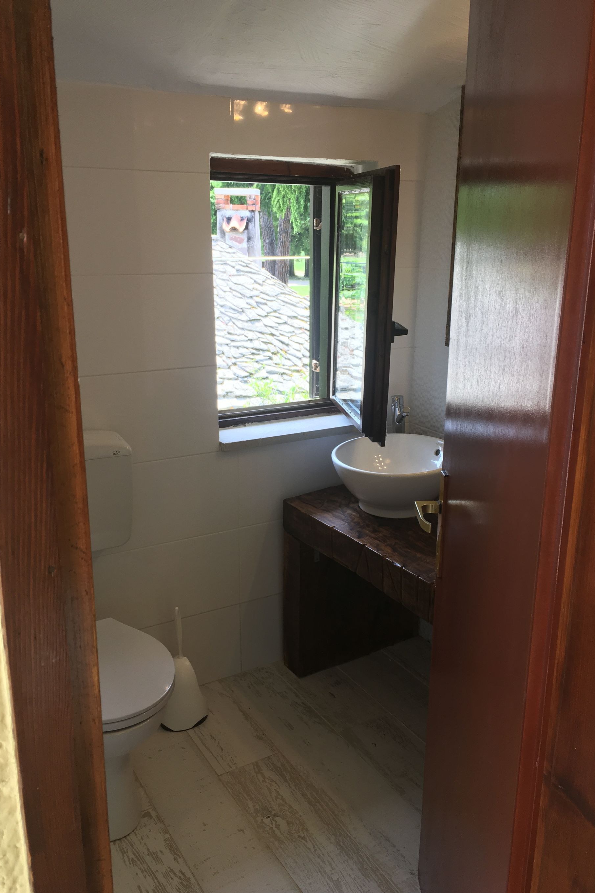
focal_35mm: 31
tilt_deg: -17.0
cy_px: 454
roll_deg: -1.9
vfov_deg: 60.3
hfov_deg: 42.3
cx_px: 313
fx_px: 768
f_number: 2.2
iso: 32
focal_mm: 4.15
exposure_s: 1/100
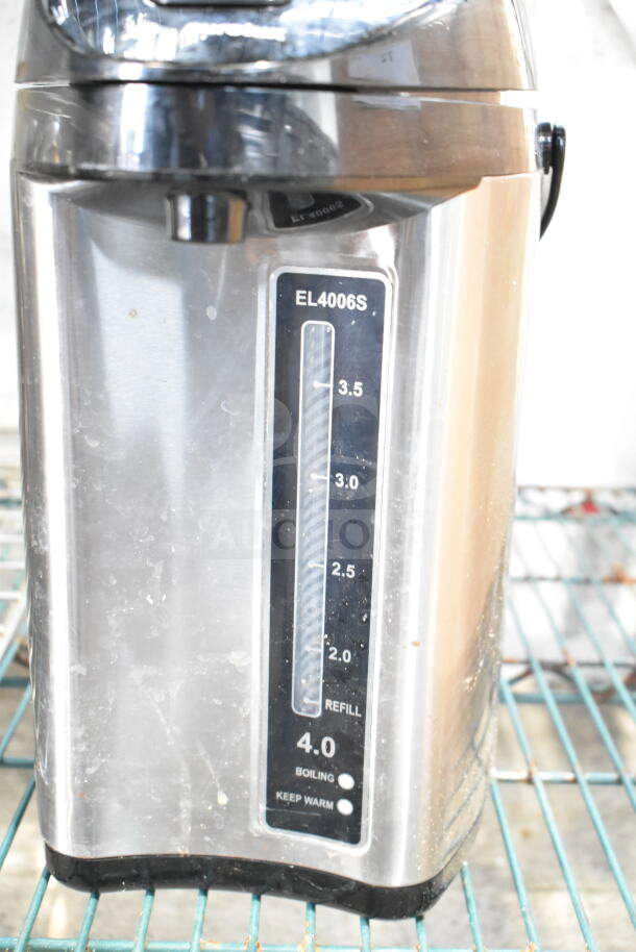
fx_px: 1192
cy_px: 476
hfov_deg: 29.9
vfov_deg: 43.6
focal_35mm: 45
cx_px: 318
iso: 4500
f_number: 4.2
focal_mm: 30
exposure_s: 1/50
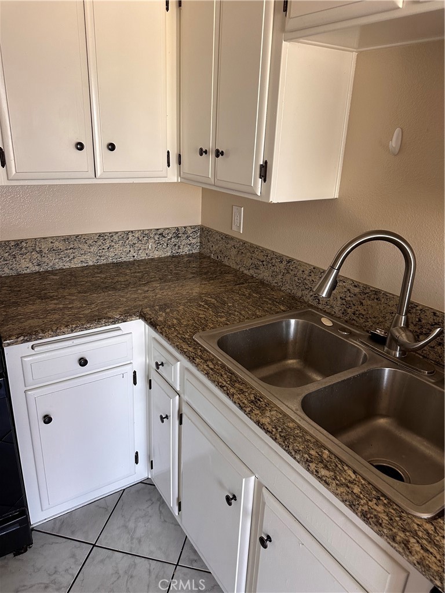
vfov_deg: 71.6
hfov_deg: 56.8
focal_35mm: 24
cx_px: 222
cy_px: 296
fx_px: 411
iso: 250
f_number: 1.78
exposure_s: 1/112
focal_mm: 6.86
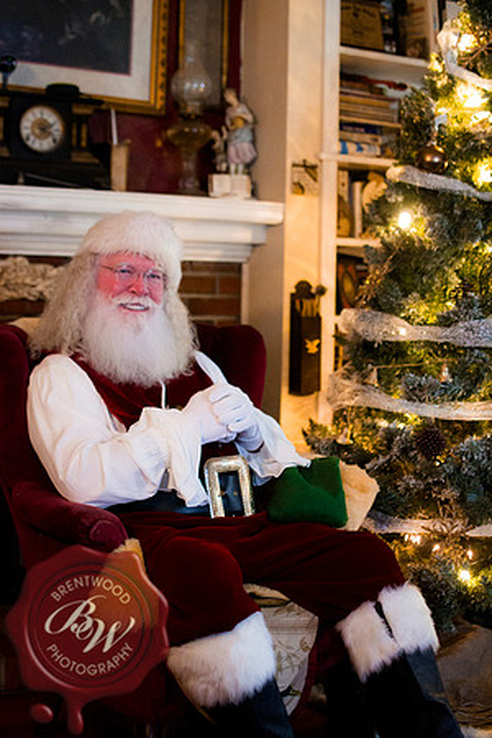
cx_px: 246
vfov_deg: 37.9
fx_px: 1076
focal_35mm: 52
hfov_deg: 25.8
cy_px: 369
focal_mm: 35
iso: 1250
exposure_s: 1/60
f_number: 1.8
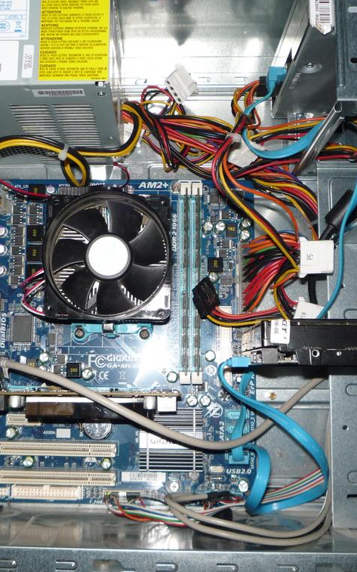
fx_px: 670
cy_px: 286
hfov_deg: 29.8
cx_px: 143
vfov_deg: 46.2
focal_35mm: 43
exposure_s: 1/30
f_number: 3.3
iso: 100
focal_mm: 5.2
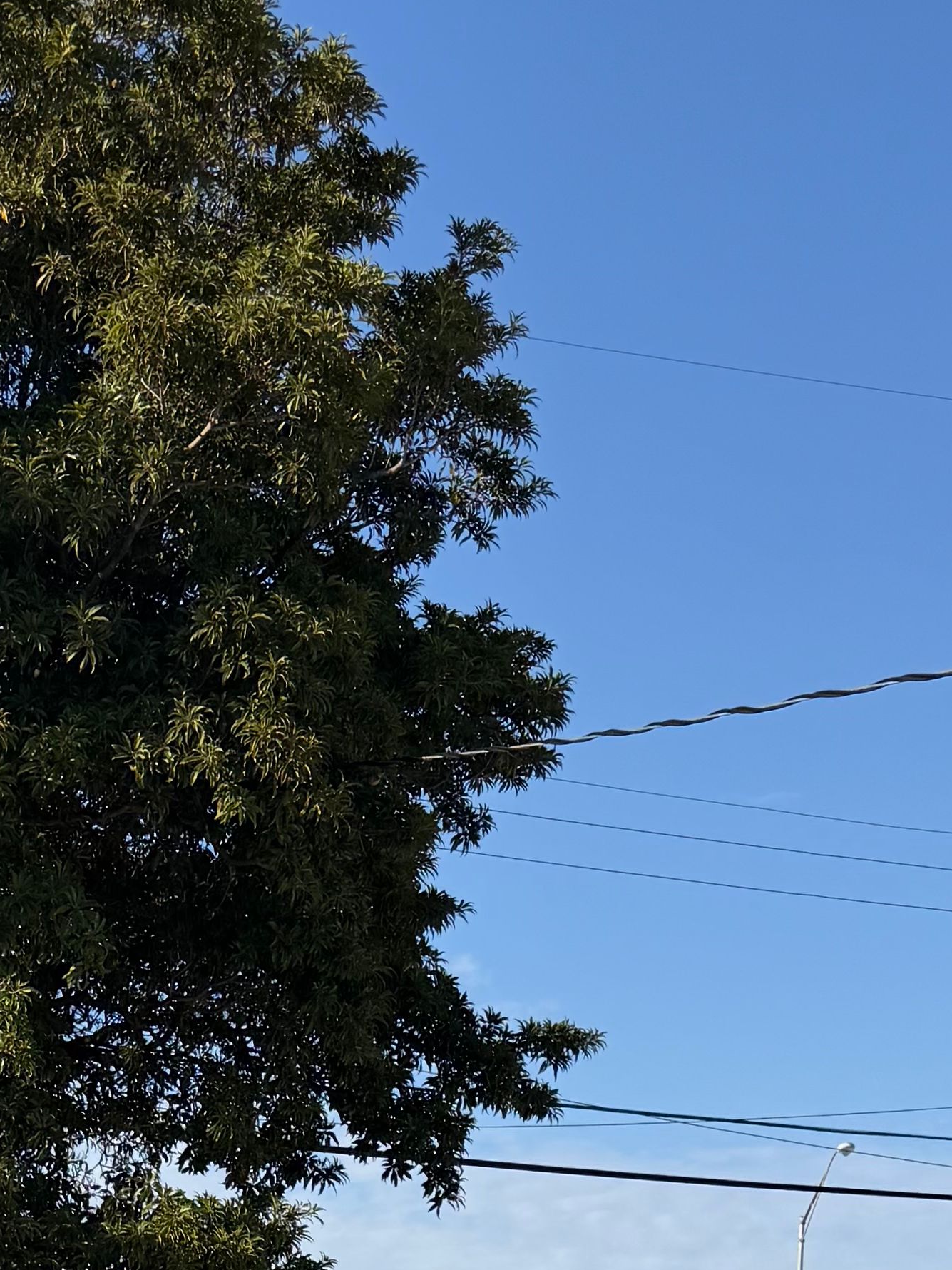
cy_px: 1964
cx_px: 248
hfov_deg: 19.0
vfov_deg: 21.0
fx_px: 2824
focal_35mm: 77
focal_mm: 6.76
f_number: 1.78
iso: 100
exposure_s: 1/6173
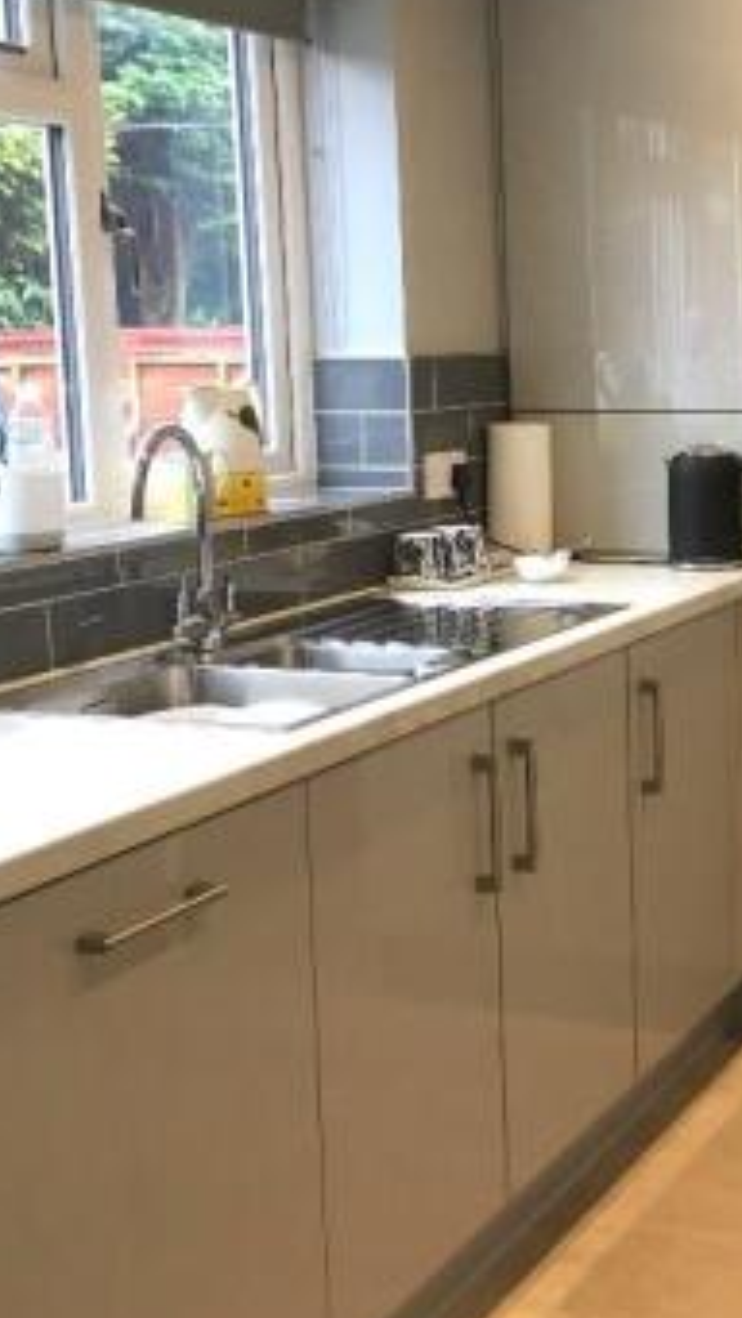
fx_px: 1887
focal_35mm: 54
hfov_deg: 21.5
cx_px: 736
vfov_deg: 38.4
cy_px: 543
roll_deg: +2.0
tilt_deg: -9.1
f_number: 2.2
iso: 40
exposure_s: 1/33
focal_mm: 4.15
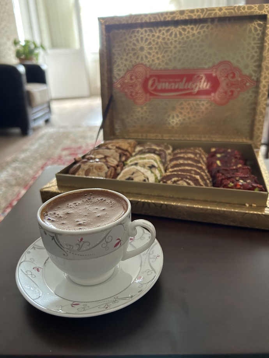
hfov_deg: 53.1
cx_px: 134
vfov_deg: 67.3
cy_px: 179
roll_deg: +2.0
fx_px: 269
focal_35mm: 26
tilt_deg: -23.5
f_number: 1.5
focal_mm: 5.7
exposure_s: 1/60
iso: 400
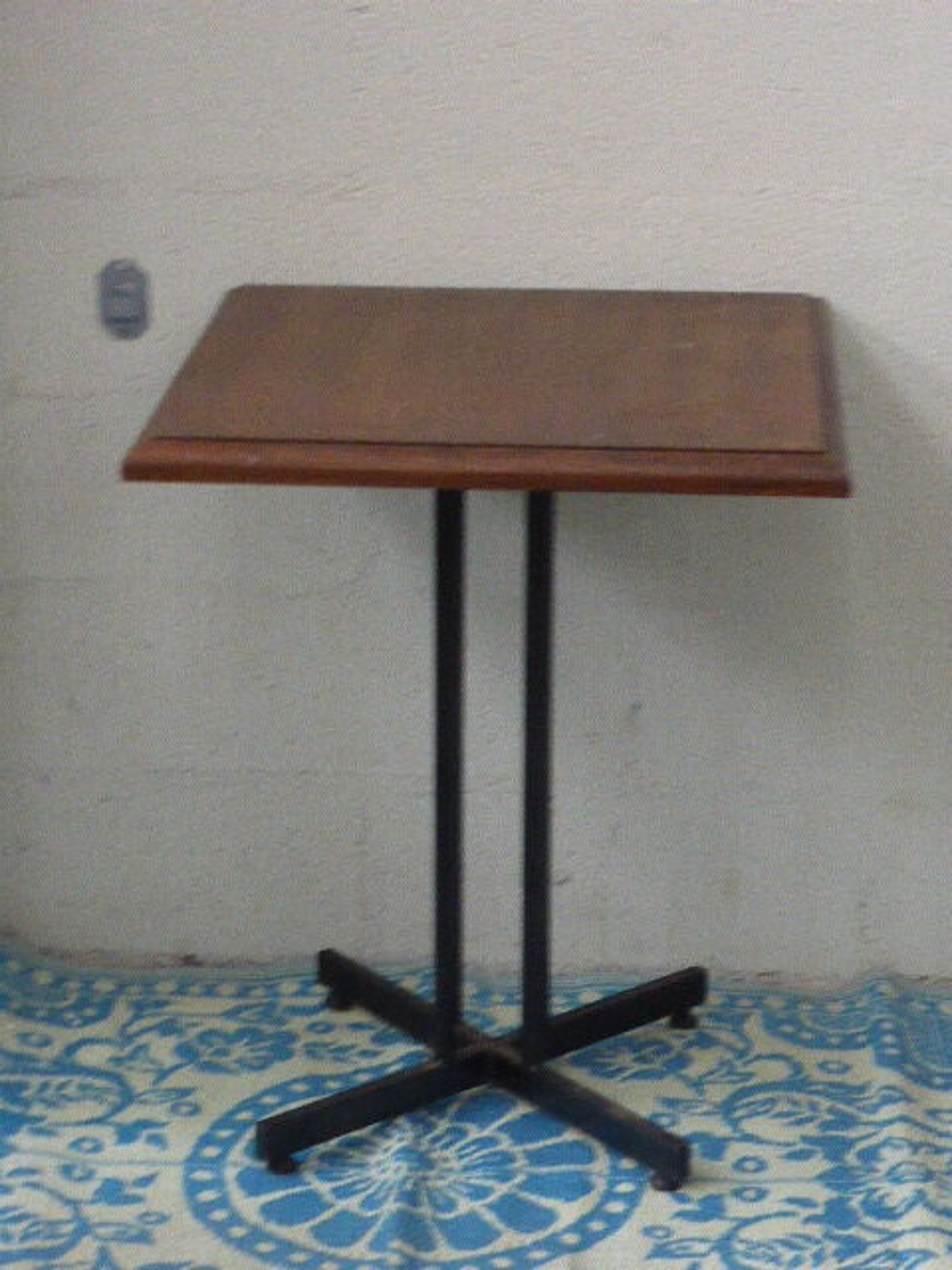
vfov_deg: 20.2
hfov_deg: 15.2
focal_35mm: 97
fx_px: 3557
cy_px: 635
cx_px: 476
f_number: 5.2
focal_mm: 16.1
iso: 1000
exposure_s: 1/4
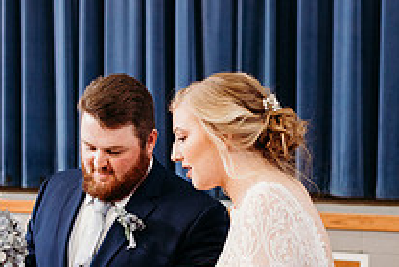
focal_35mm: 67
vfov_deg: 20.3
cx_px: 121
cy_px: 183
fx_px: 743
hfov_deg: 29.8
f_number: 2
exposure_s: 1/125
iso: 1600
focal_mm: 24
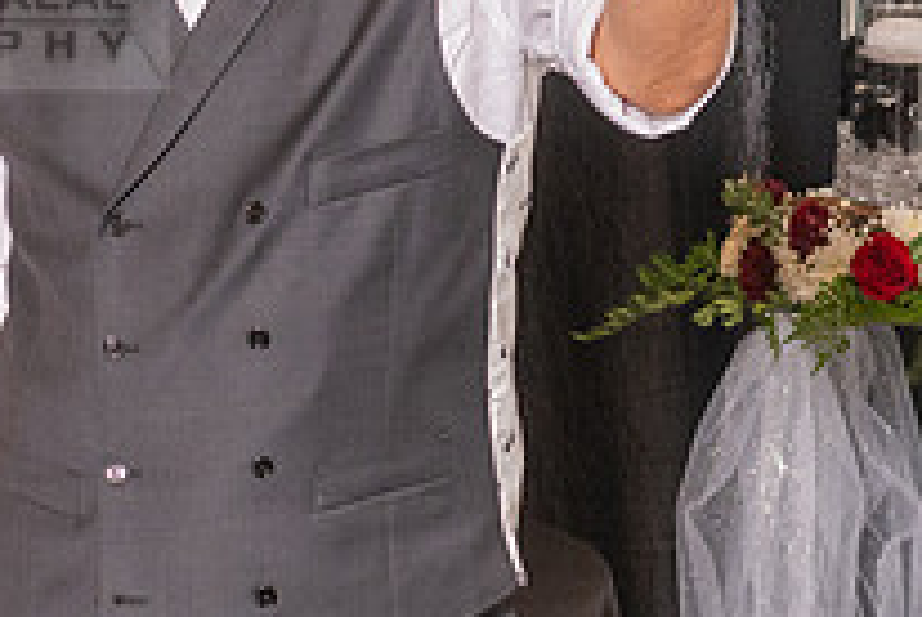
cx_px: -210
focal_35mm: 223
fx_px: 5719
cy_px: 489
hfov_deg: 9.1
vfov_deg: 6.2
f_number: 4.5
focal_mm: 50
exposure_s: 1/200
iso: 800
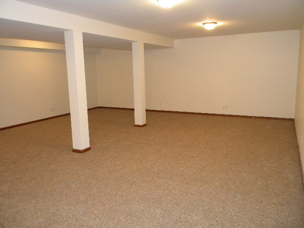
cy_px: 114
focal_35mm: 28
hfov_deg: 63.4
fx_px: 246
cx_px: 152
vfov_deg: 49.7
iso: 400
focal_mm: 5
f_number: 3.5
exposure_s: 1/26
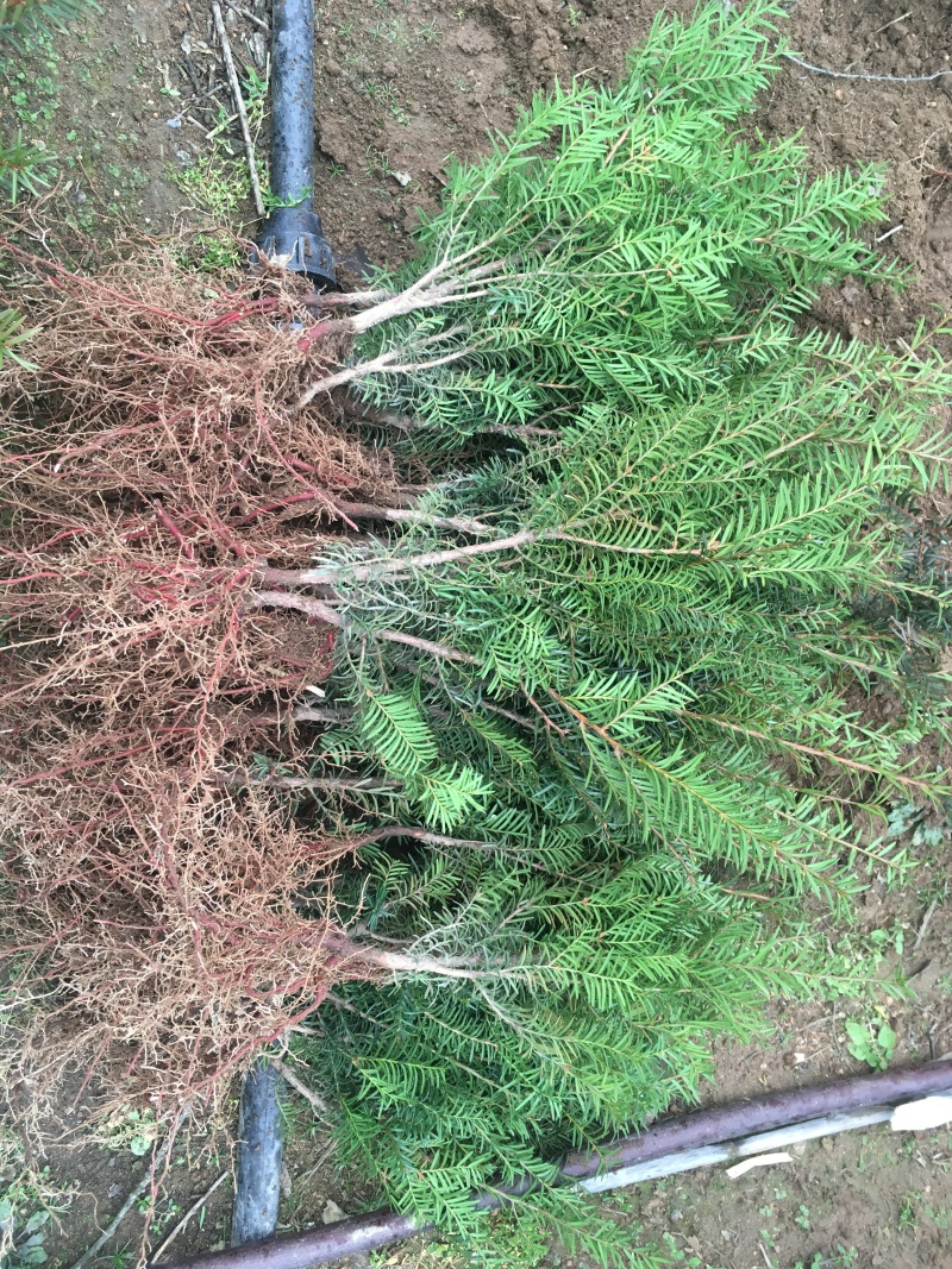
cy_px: 634
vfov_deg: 61.7
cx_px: 476
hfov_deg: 48.2
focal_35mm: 29
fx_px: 1064
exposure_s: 1/33
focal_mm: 4.15
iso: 25
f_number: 2.2
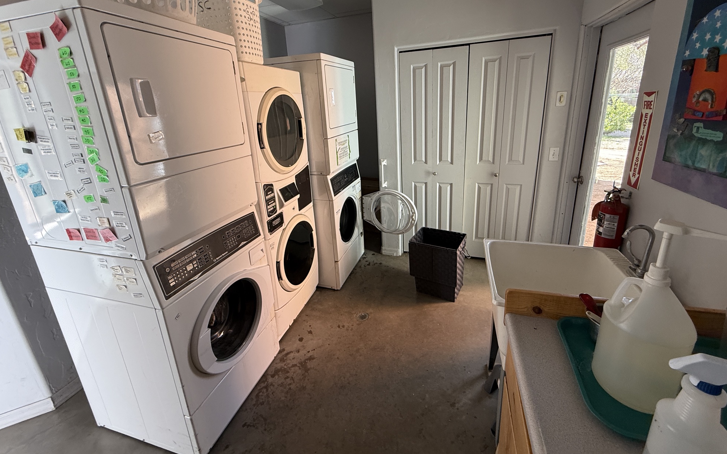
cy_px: 186
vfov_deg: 74.1
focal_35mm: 15
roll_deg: +1.7
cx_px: 366
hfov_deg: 101.5
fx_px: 297
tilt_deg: -15.7
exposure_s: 1/99
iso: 160
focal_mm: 2.22
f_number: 2.2
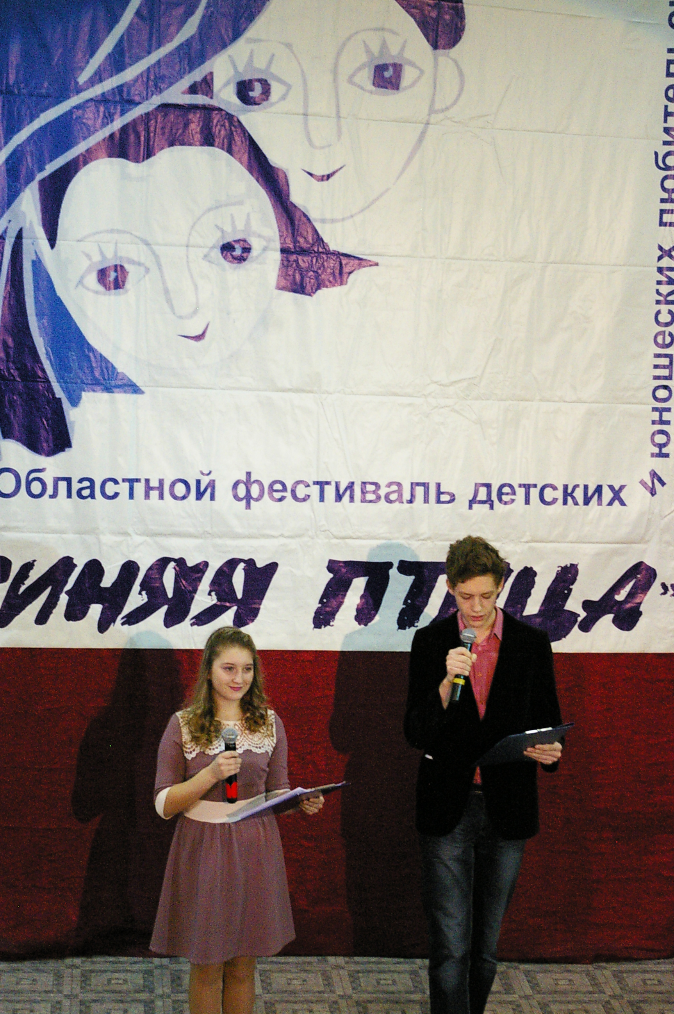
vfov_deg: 21.3
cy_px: 539
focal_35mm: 96
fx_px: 2689
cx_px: 308
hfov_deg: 14.3
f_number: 5.6
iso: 3200
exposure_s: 1/60
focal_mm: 55
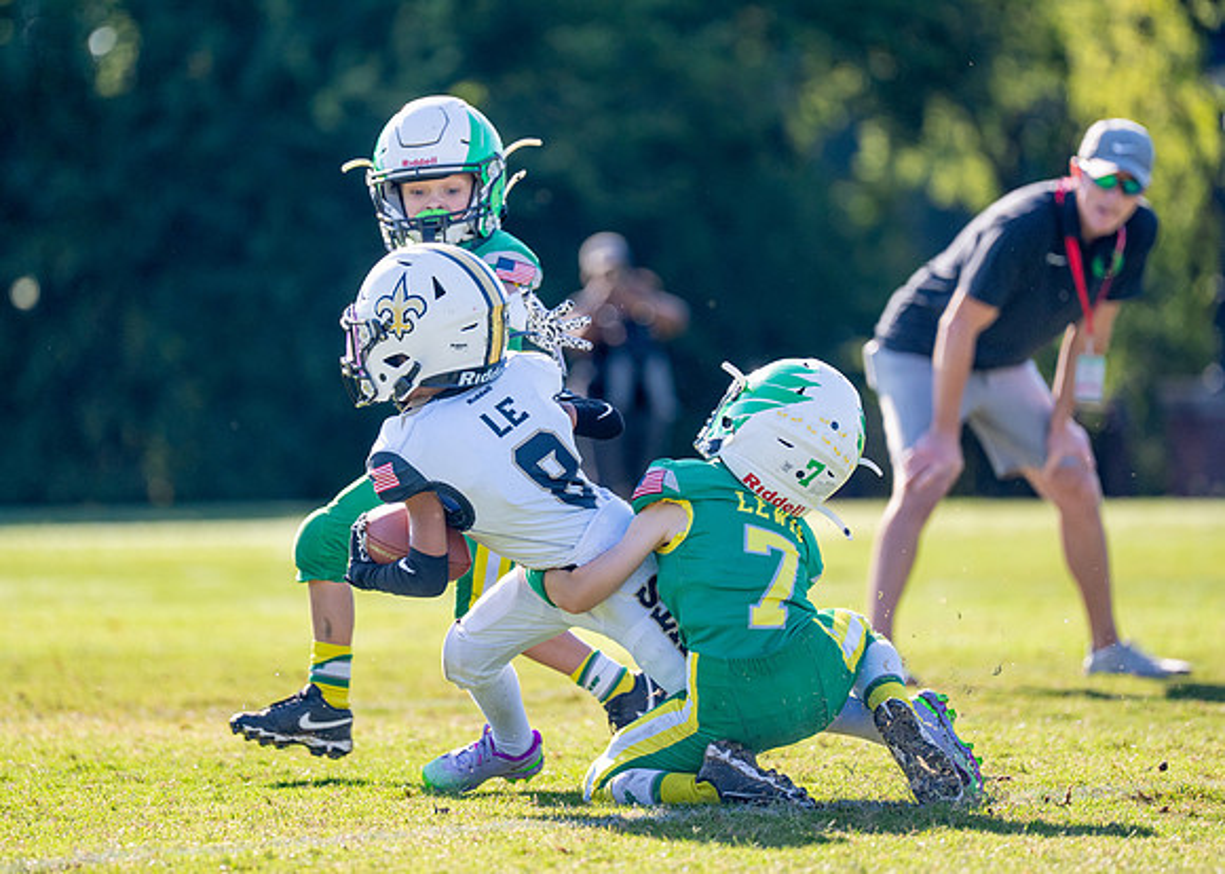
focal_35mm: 268
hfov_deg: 7.5
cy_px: 405
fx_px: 9330
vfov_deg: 5.4
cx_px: 574
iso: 250
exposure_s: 1/2500
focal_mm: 200
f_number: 2.8
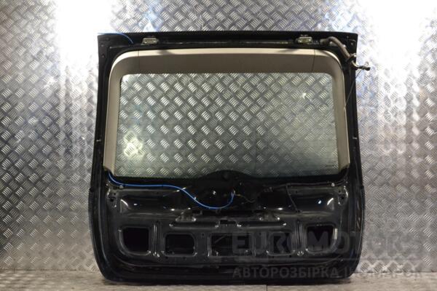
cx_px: 218
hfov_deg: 36.9
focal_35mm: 54
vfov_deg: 25.1
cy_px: 146
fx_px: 655
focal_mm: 36
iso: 3200
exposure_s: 1/320
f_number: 9
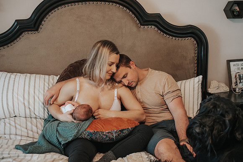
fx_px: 248
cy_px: 81
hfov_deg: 52.3
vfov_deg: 36.3
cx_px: 122
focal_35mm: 37
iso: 1000
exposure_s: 1/250
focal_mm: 35
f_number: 2.8
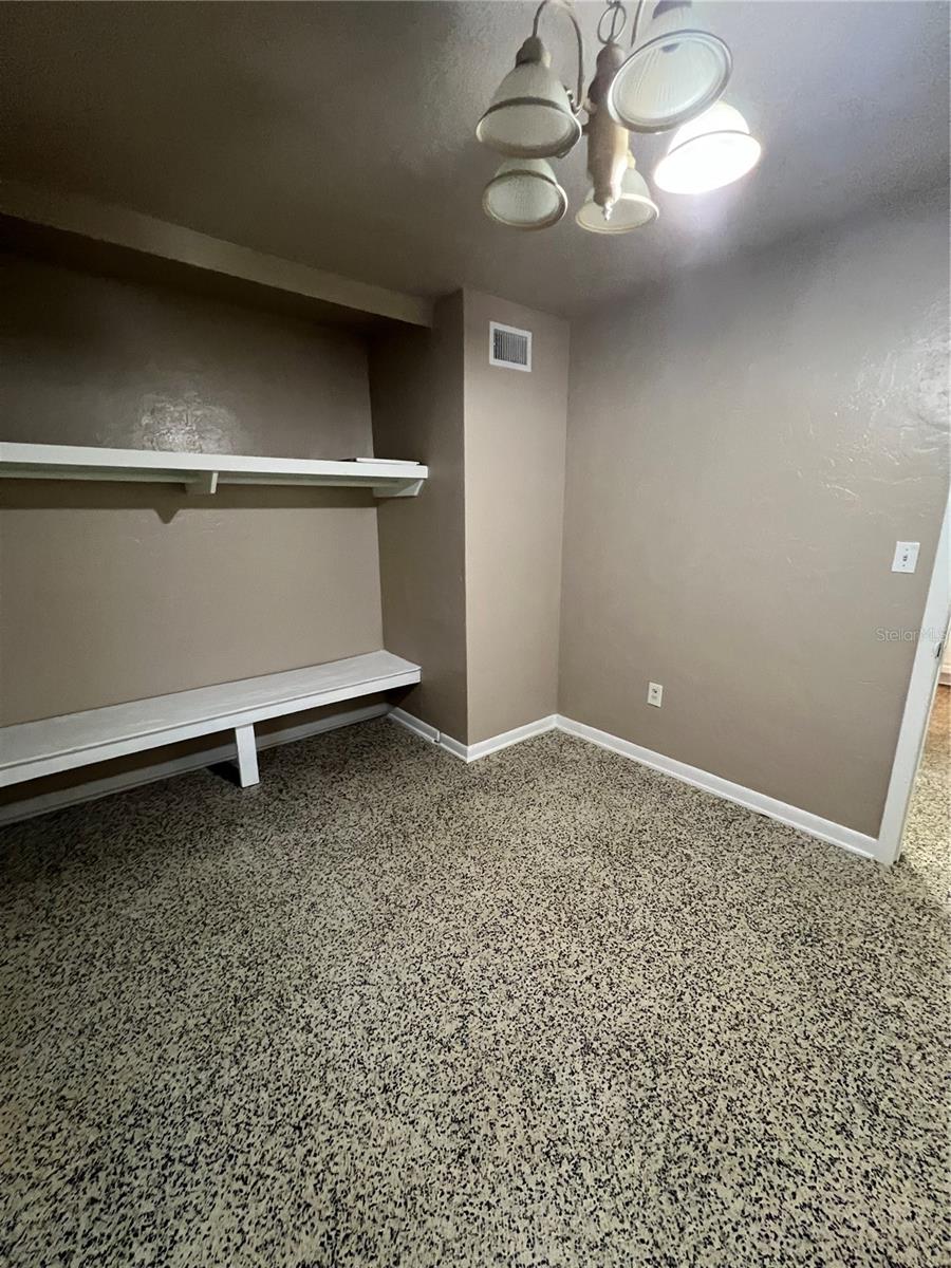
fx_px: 476
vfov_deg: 106.2
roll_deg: +0.3
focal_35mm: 13
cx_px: 476
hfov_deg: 89.9
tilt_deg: -14.4
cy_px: 634
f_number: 1.8
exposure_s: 1/60
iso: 500
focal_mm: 1.57
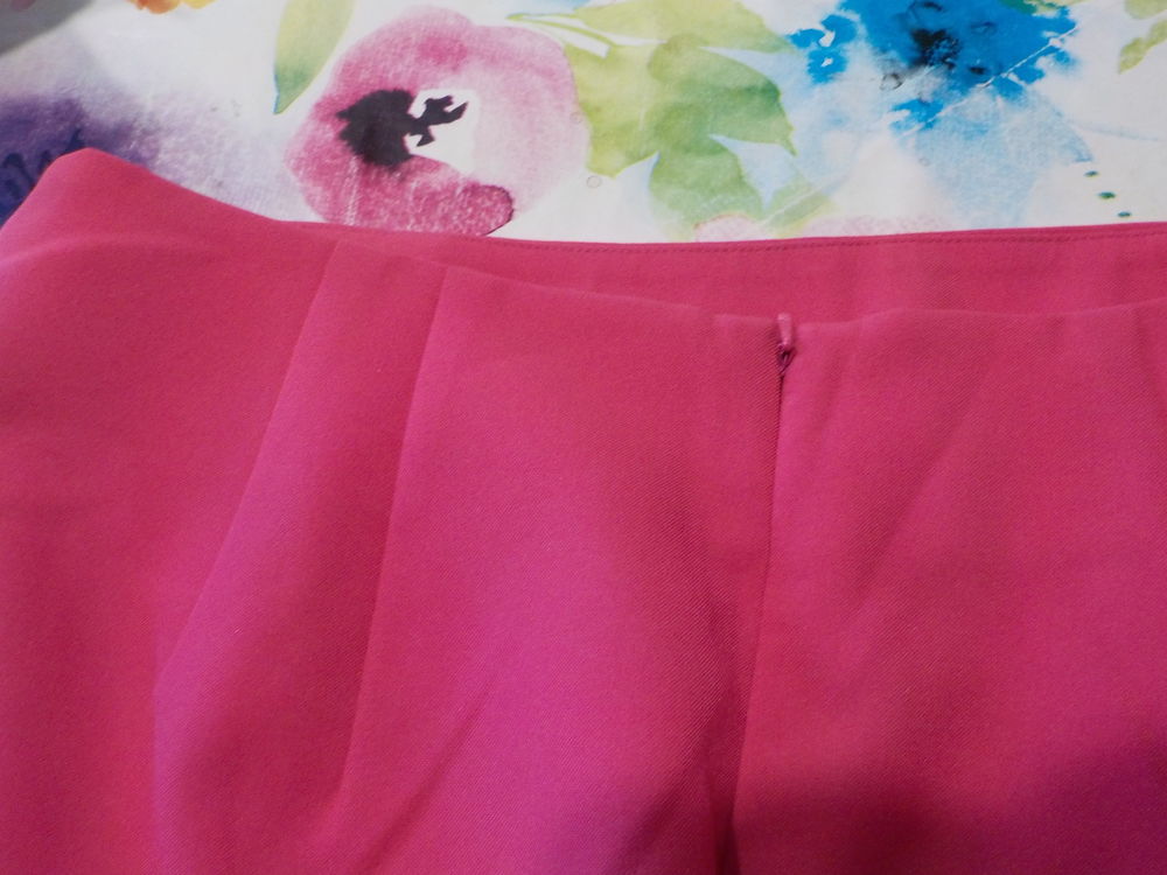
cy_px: 438
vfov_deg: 46.8
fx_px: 1011
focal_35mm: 30
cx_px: 584
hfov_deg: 60.0
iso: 250
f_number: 3.3
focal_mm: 4.1
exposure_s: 1/30
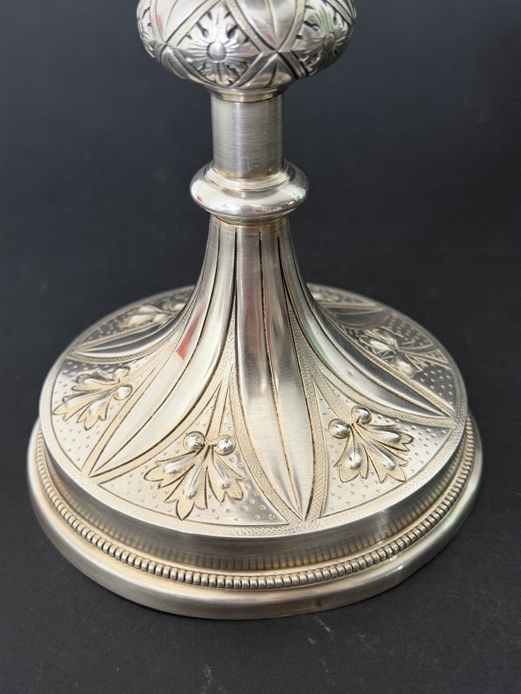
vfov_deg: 39.7
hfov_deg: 30.3
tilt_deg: -33.4
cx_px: 260
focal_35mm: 48
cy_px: 347
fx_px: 963
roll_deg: -0.3
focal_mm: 6.76
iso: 500
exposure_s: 1/40
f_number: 1.78
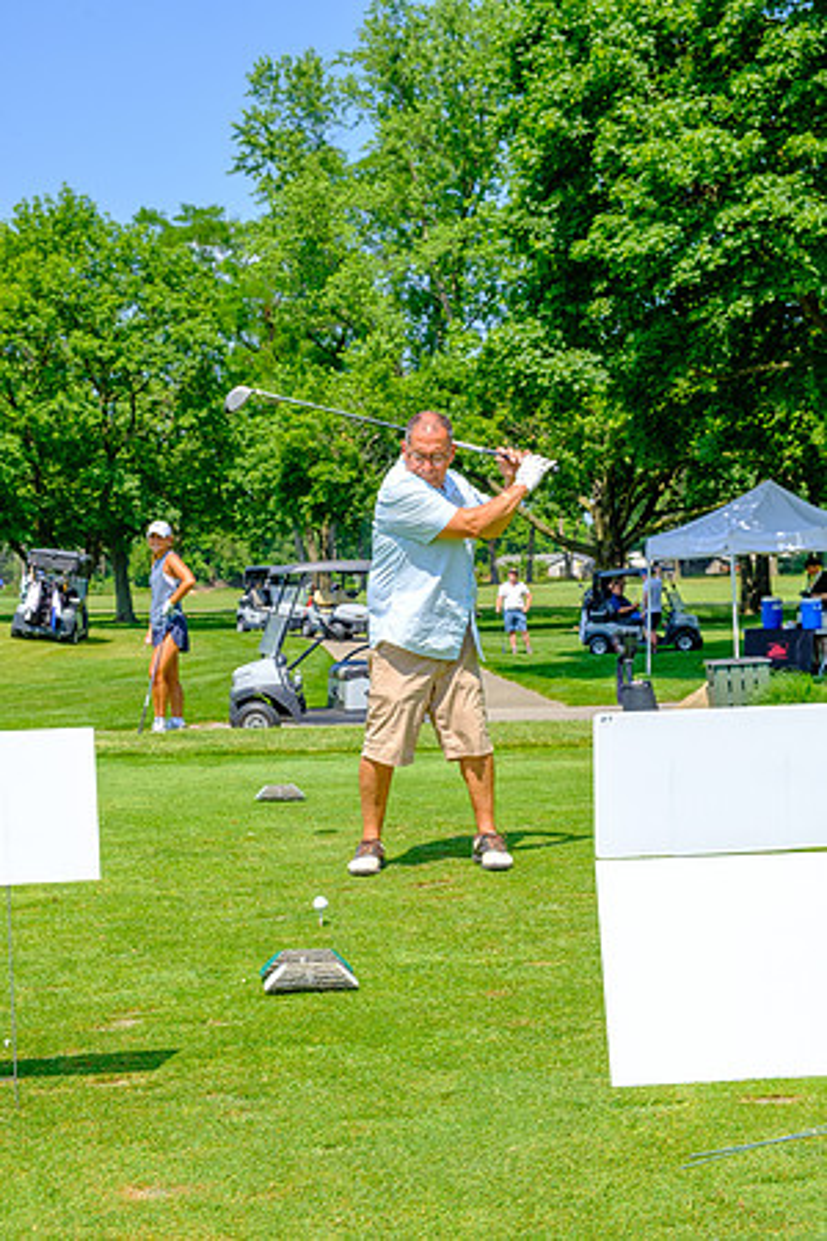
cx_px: 414
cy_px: 620
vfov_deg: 36.9
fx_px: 1861
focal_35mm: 54
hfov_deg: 25.1
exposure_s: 1/320
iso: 200
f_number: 8
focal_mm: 35.8
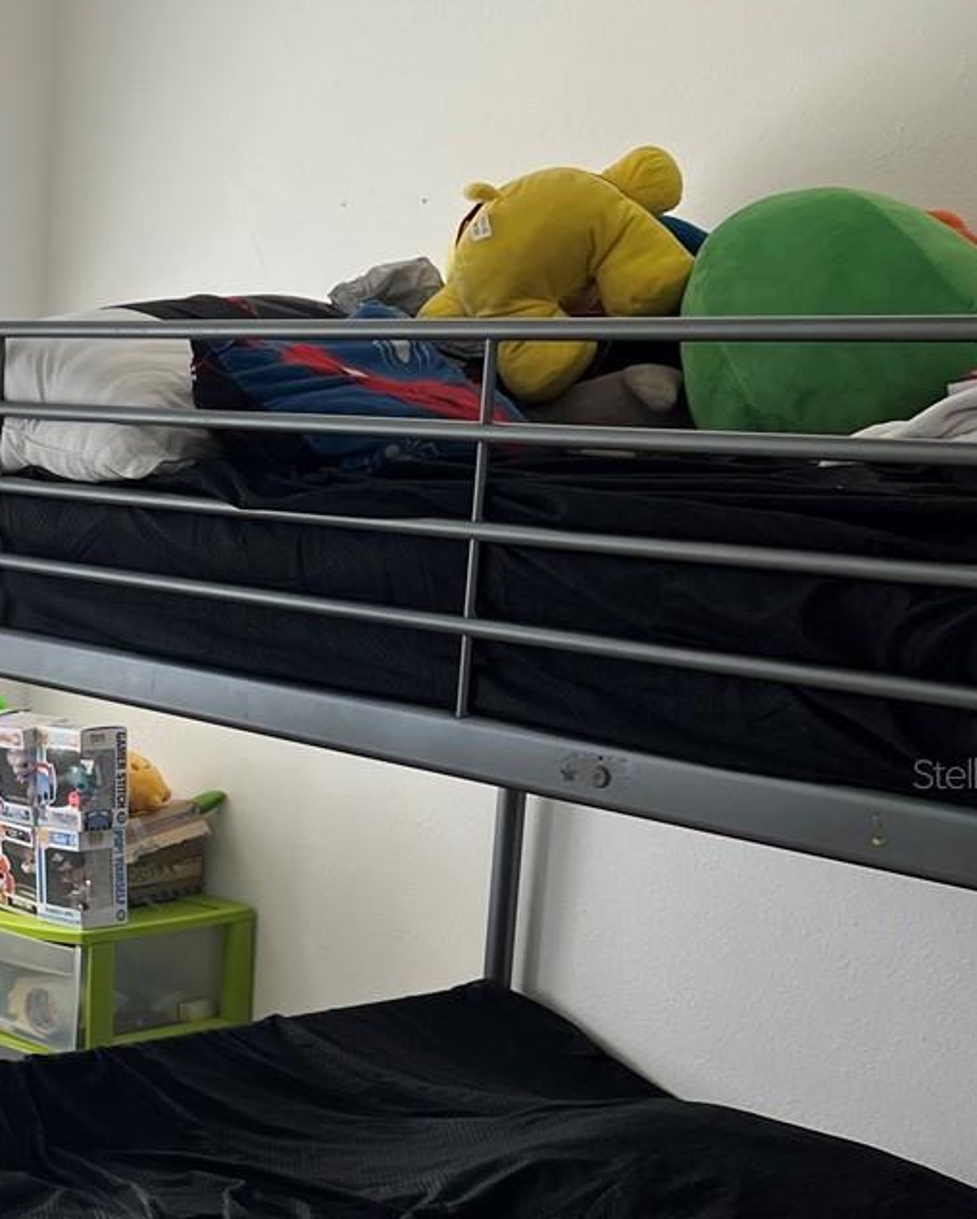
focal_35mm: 64
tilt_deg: -10.4
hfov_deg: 20.7
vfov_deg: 29.4
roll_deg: +0.4
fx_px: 2311
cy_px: 773
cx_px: -444
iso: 50
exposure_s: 1/337
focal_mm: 5.7
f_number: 1.5
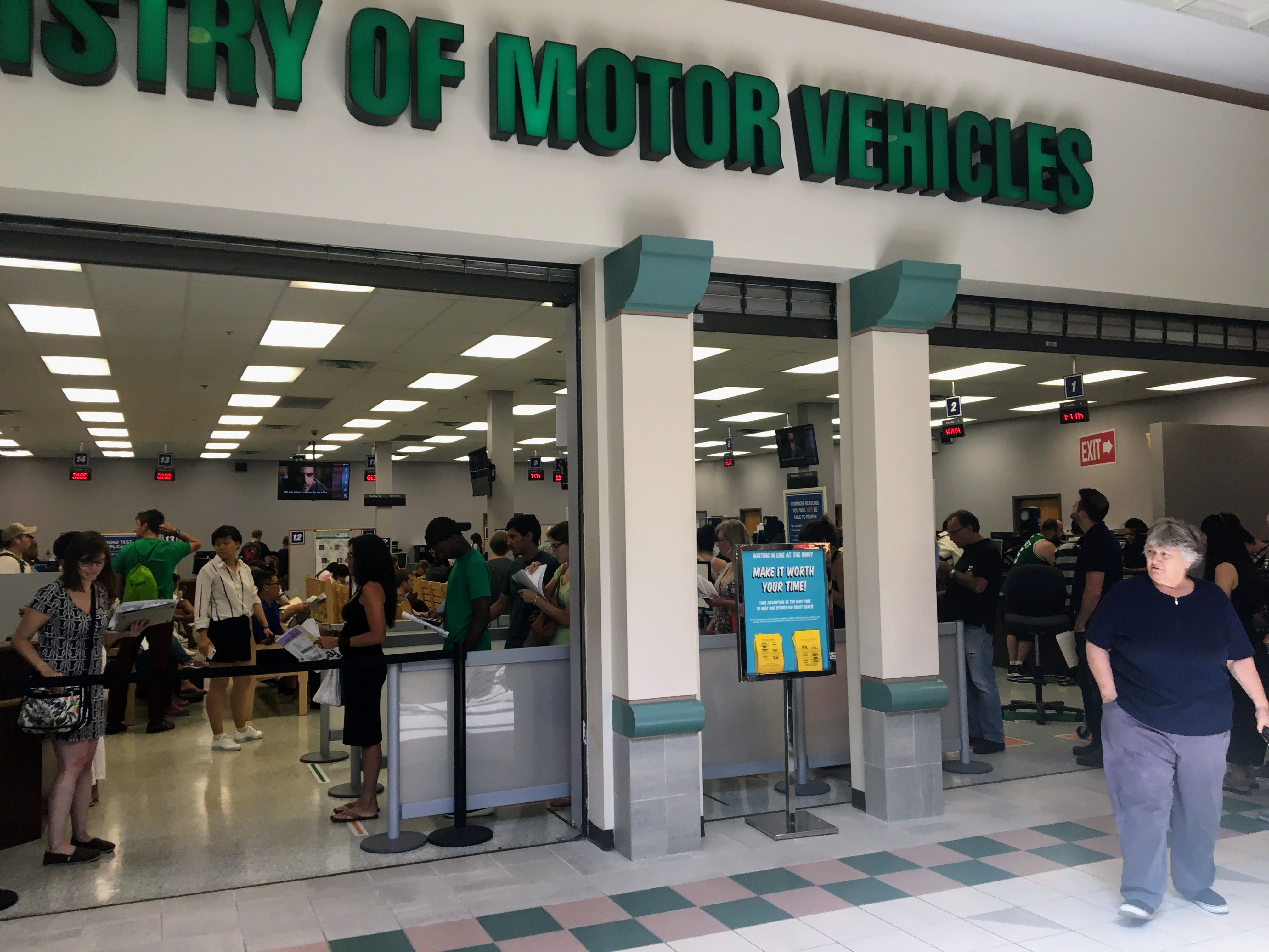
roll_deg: +1.9
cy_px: 476
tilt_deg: +3.5
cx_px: 634
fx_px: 1063
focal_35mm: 29
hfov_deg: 61.7
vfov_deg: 48.2
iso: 25
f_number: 2.2
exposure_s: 1/40
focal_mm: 4.15
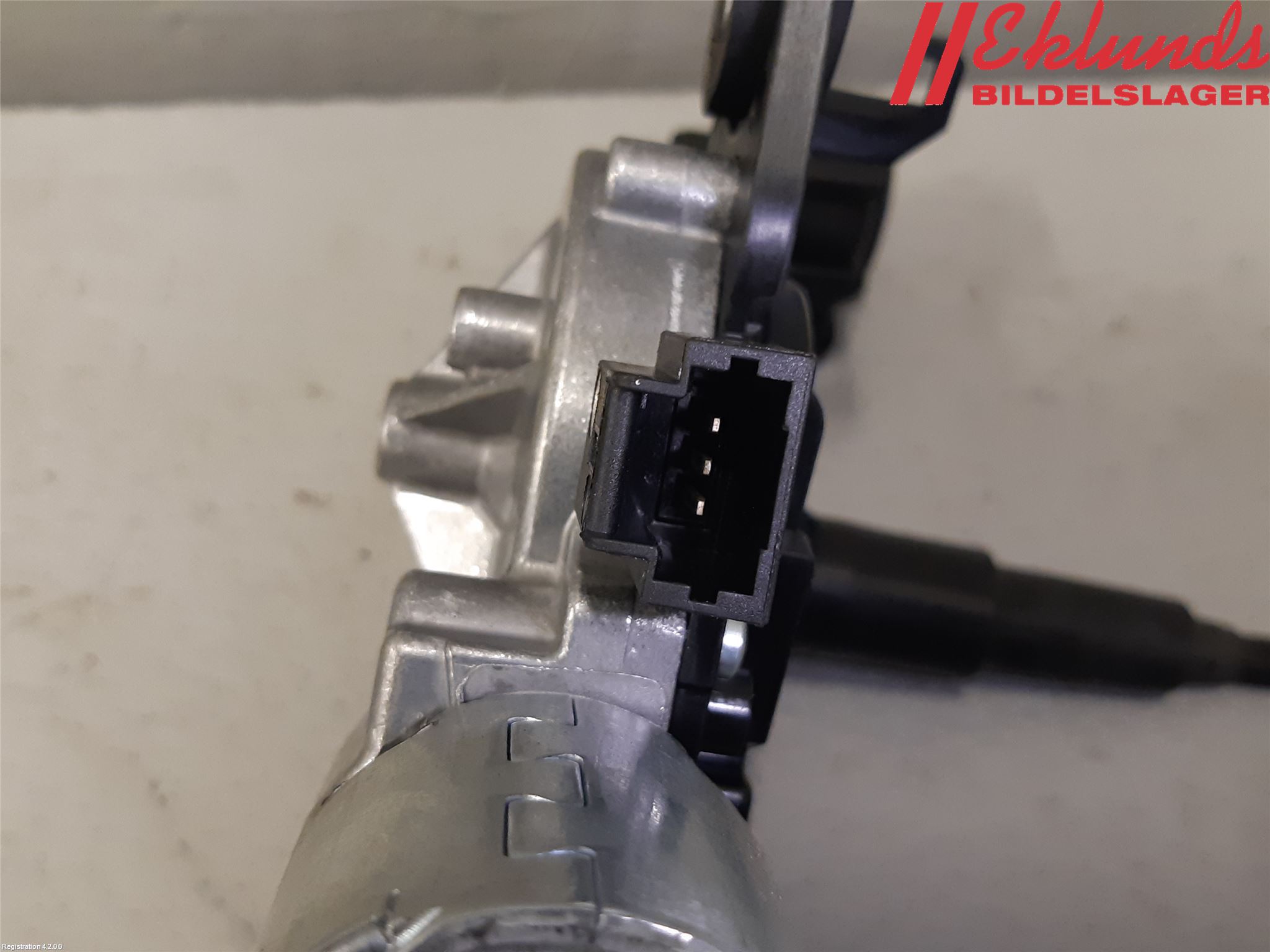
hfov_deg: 67.3
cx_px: 635
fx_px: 954
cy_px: 476
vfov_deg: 53.1
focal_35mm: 26
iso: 200
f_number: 1.7
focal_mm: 3.93
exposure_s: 1/50
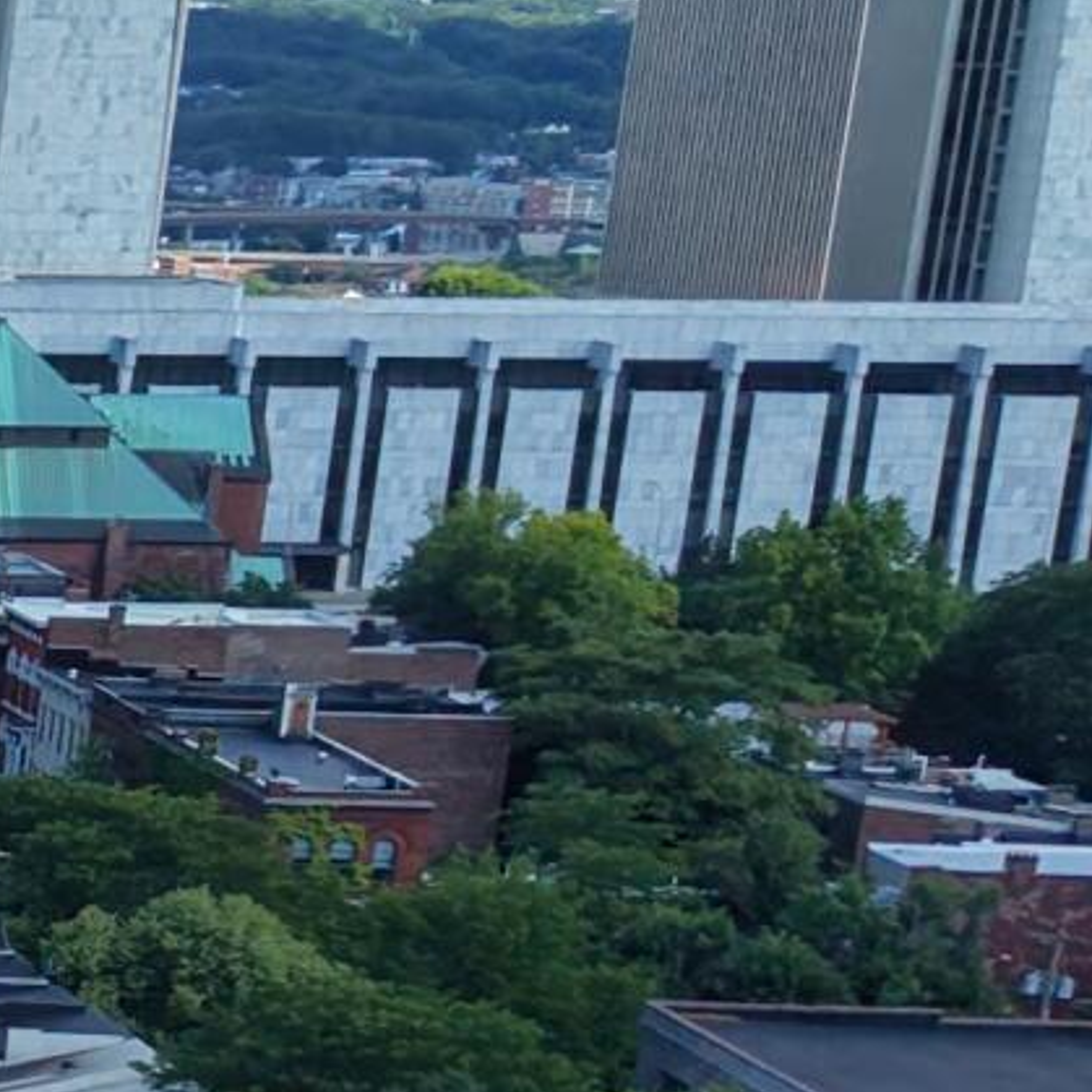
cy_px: 1376
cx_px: -2460
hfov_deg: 8.8
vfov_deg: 11.2
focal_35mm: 152
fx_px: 5425
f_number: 1.8
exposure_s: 1/6000
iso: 400
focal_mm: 8.67
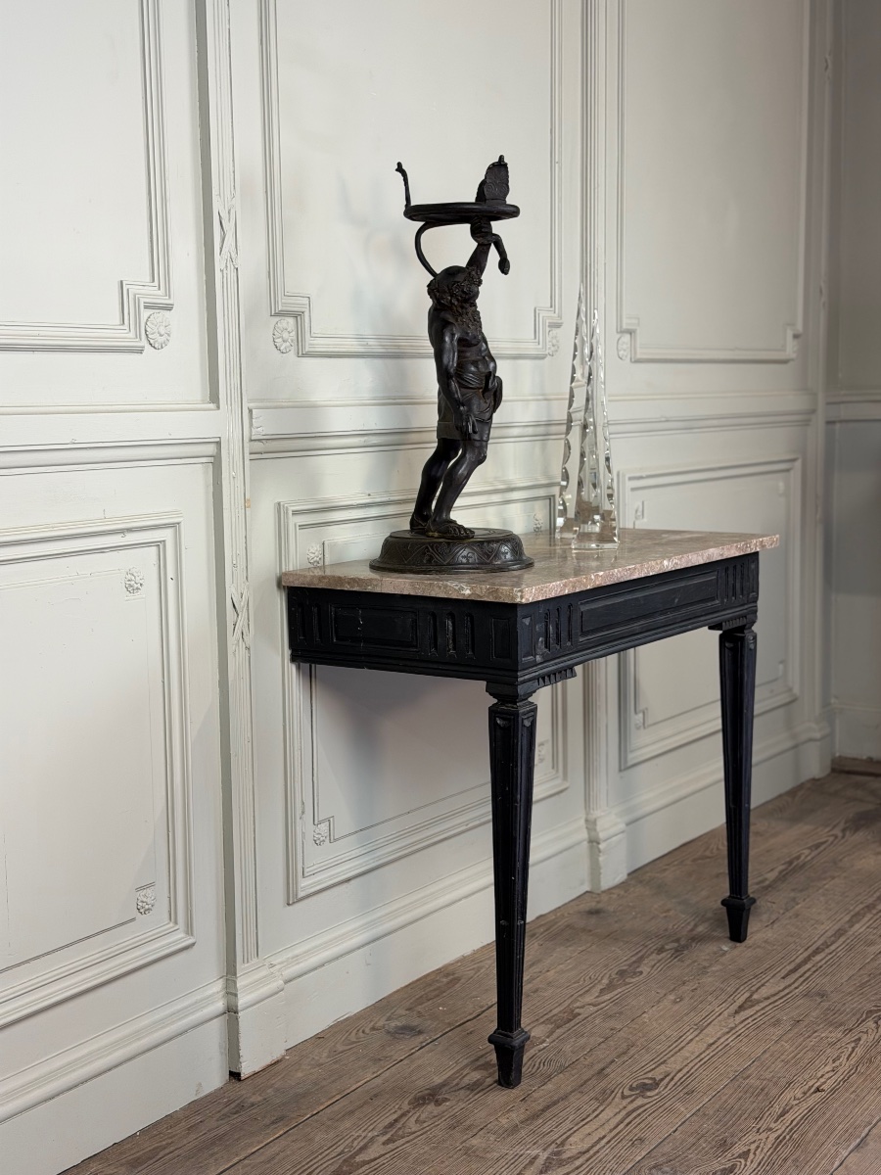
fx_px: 1629
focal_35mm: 48
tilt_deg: -7.1
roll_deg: +2.0
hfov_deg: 30.3
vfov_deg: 39.7
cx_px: 440
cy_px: 588
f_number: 1.78
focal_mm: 6.76
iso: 100
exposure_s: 1/50
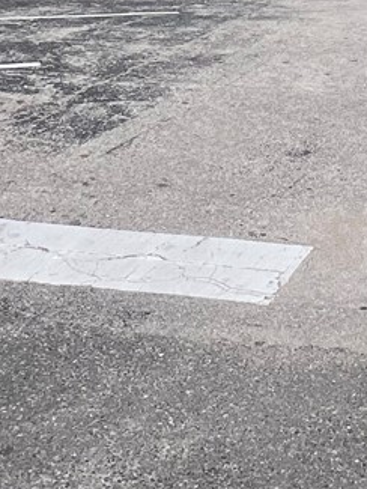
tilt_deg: -1.0
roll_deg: +0.6
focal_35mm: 64
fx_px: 904
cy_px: -65
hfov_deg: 22.2
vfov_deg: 27.4
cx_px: 359
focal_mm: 1.57
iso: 32
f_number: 1.8
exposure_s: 1/2481
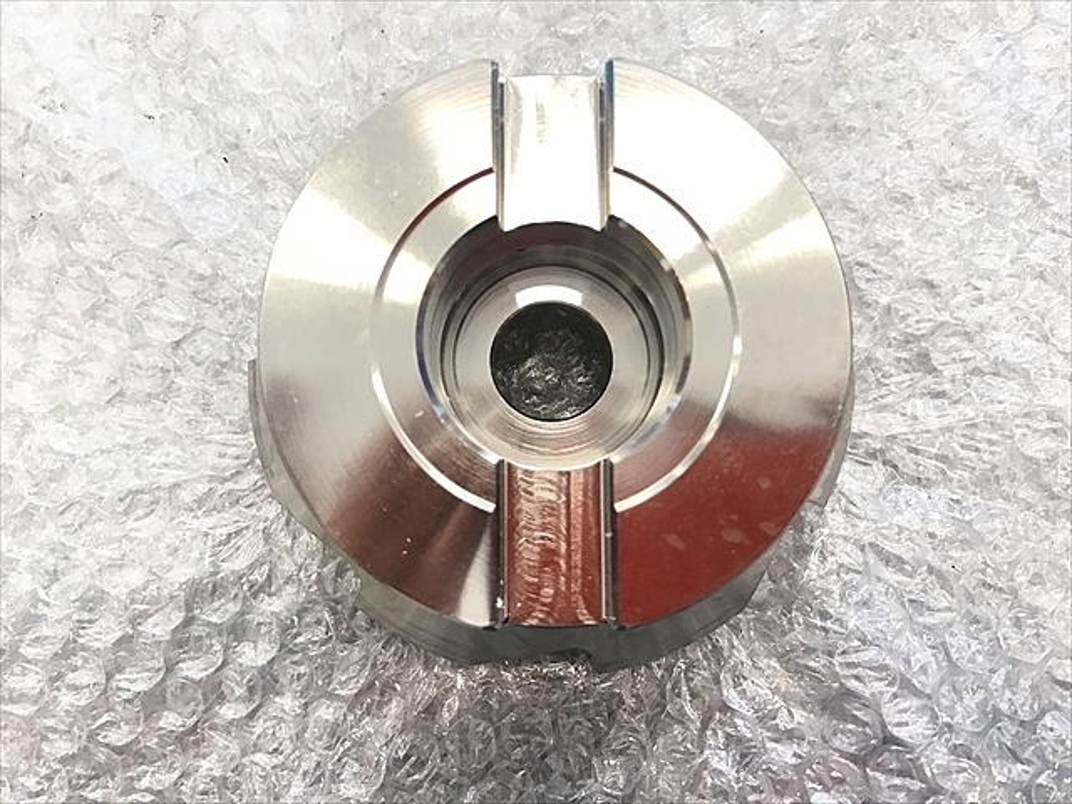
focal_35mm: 28
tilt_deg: -86.9
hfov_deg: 63.4
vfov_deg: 49.7
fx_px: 867
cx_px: 536
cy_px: 402
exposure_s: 1/30
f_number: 1.8
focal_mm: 3.99
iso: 32
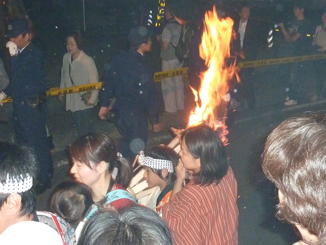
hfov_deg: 39.7
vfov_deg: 30.3
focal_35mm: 48
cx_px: 163
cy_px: 122
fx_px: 452
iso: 500
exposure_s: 1/30
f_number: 3.3
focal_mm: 4.4
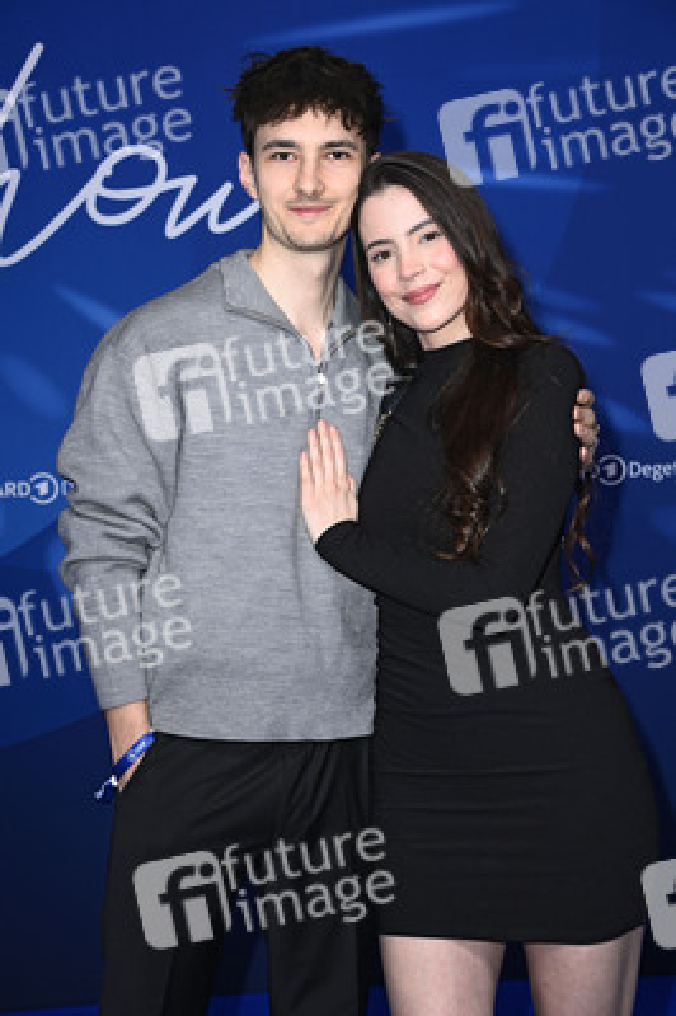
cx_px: 338
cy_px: 508
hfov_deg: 20.0
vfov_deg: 29.7
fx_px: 1919
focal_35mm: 68
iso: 640
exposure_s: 1/250
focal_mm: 68
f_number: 6.3
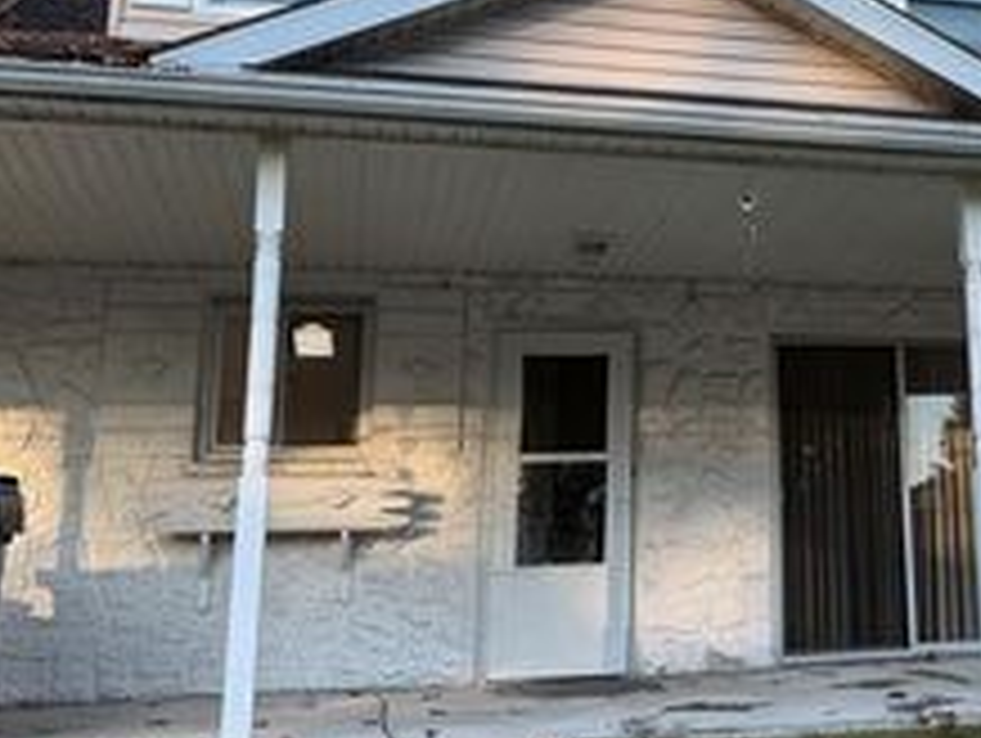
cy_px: 205
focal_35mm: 55
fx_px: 1560
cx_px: 891
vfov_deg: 26.3
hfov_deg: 33.0
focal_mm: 6.76
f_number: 1.78
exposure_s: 1/461
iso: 80
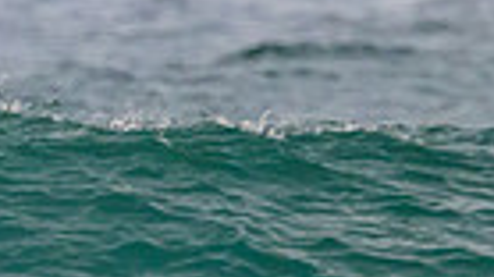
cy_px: 197
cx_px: -483
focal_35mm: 3502
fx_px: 45846
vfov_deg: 0.3
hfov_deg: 0.6
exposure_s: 1/2000
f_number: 11
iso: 10000
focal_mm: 800
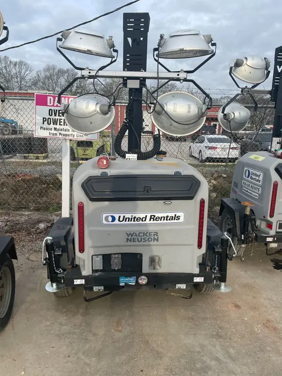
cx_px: 141
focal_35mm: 26
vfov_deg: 67.3
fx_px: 282
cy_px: 188
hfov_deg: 53.1
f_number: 1.6
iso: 32
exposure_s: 1/1033
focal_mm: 4.2
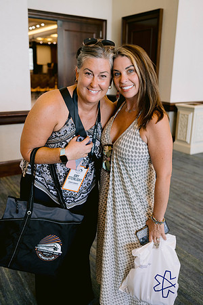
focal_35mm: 35
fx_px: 296
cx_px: 102
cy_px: 152
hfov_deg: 37.9
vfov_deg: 54.4
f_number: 3.2
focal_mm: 35
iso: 800
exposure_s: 1/125
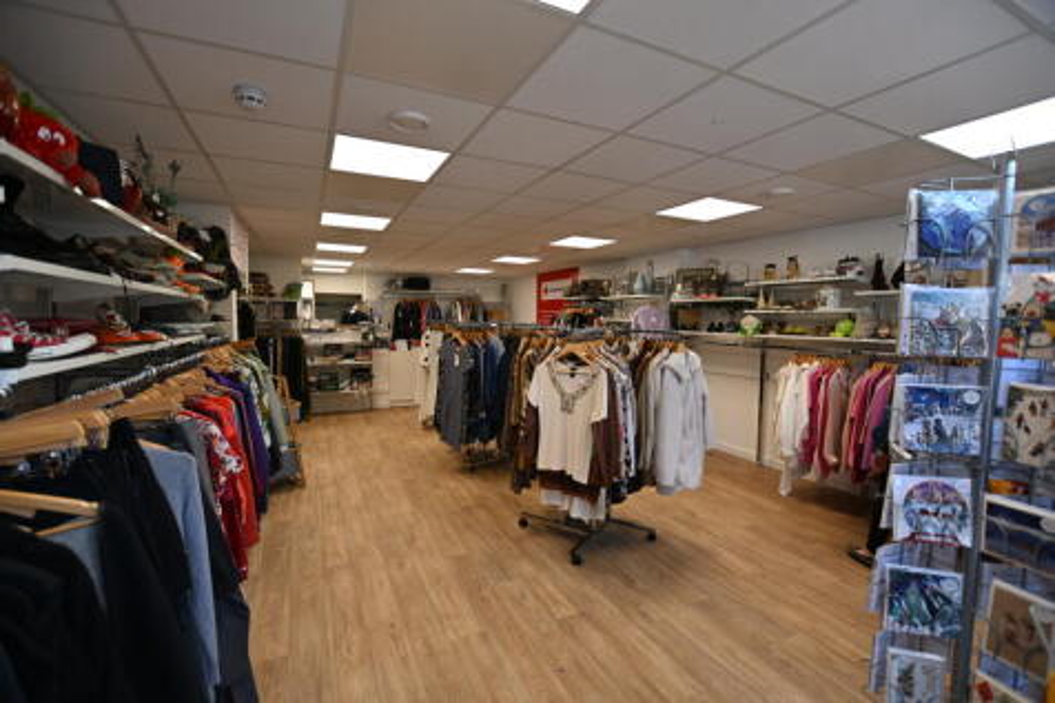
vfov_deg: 77.3
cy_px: 352
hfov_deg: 100.4
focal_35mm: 15
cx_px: 528
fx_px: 439
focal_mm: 10
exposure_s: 1/40
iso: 100
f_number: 3.5
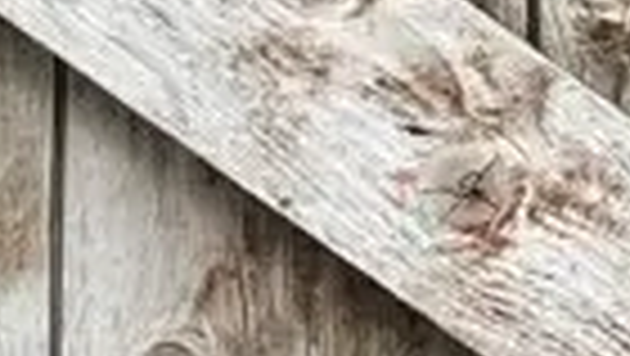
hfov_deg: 6.8
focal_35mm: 291
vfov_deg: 4.2
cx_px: -1098
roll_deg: +1.8
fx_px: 4865
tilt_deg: -10.6
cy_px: -144
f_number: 1.6
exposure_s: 1/230
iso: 32
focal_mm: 4.2
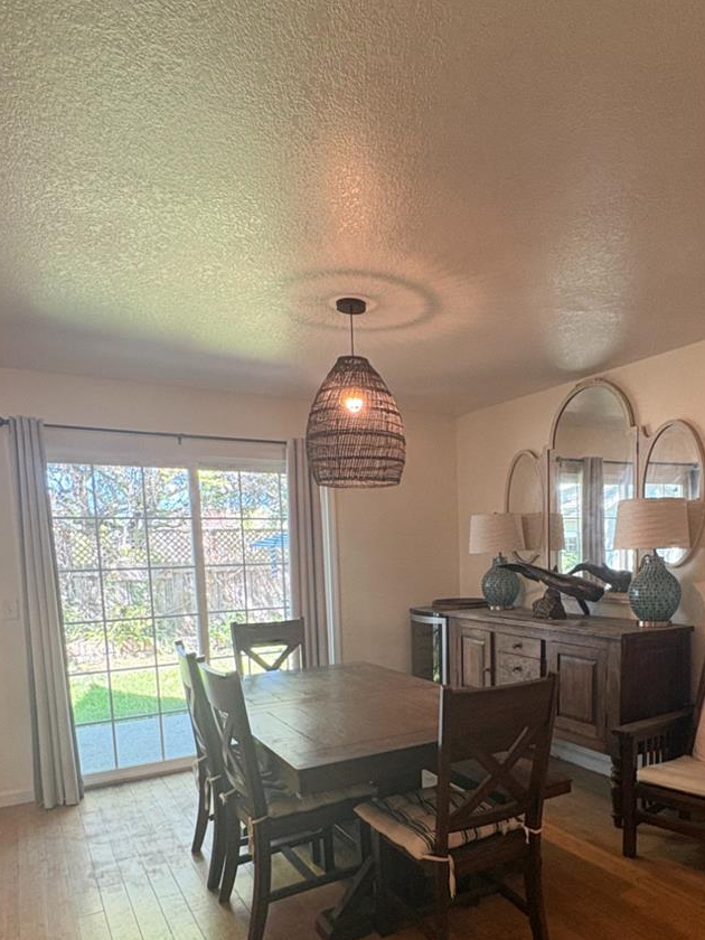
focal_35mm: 25
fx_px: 679
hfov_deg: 54.2
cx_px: 445
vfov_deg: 67.5
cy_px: 626
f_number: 2.2
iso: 320
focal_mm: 2.22
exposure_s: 1/60
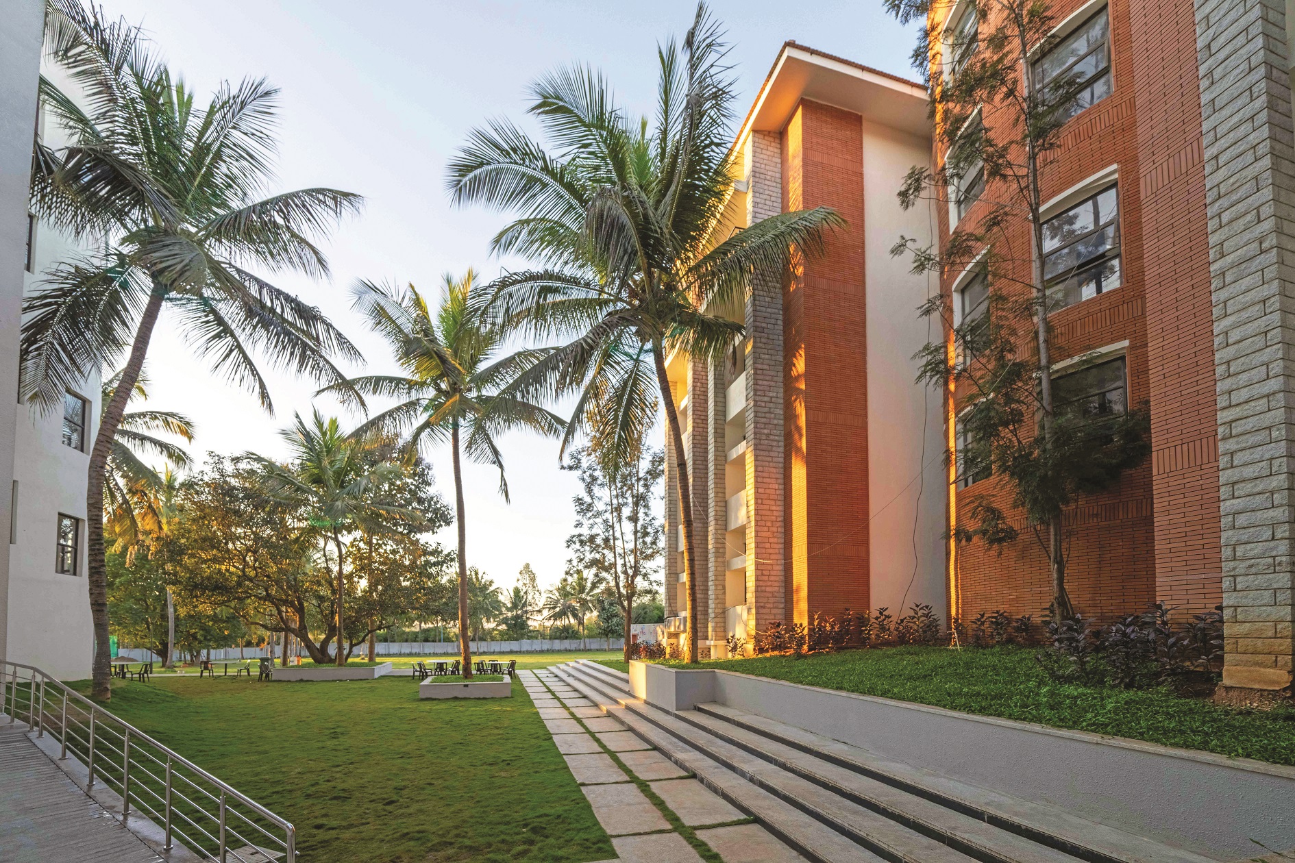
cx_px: 648
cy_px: 432
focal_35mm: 12
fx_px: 432
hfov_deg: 112.6
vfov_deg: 90.0
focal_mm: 12
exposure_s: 1/800
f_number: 5.6
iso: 1000
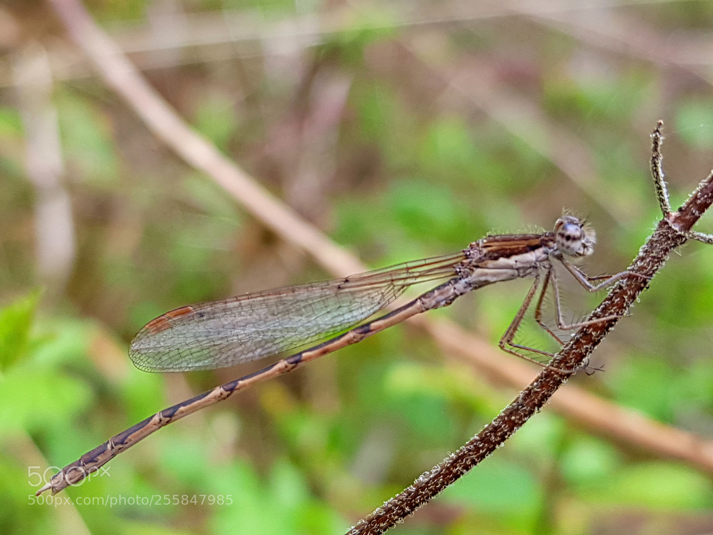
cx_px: 356
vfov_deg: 53.1
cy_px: 268
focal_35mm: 26
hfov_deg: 67.3
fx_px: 536
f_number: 1.7
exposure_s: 1/213
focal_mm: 4.2
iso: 40
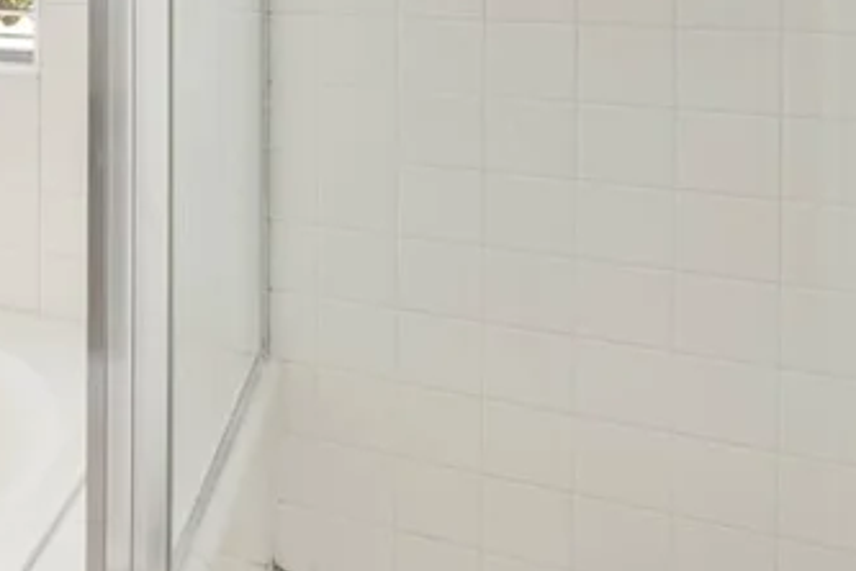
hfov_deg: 33.7
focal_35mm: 43
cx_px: -242
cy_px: -9
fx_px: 1022
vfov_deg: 29.0
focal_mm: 14
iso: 100
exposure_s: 1/4
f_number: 9
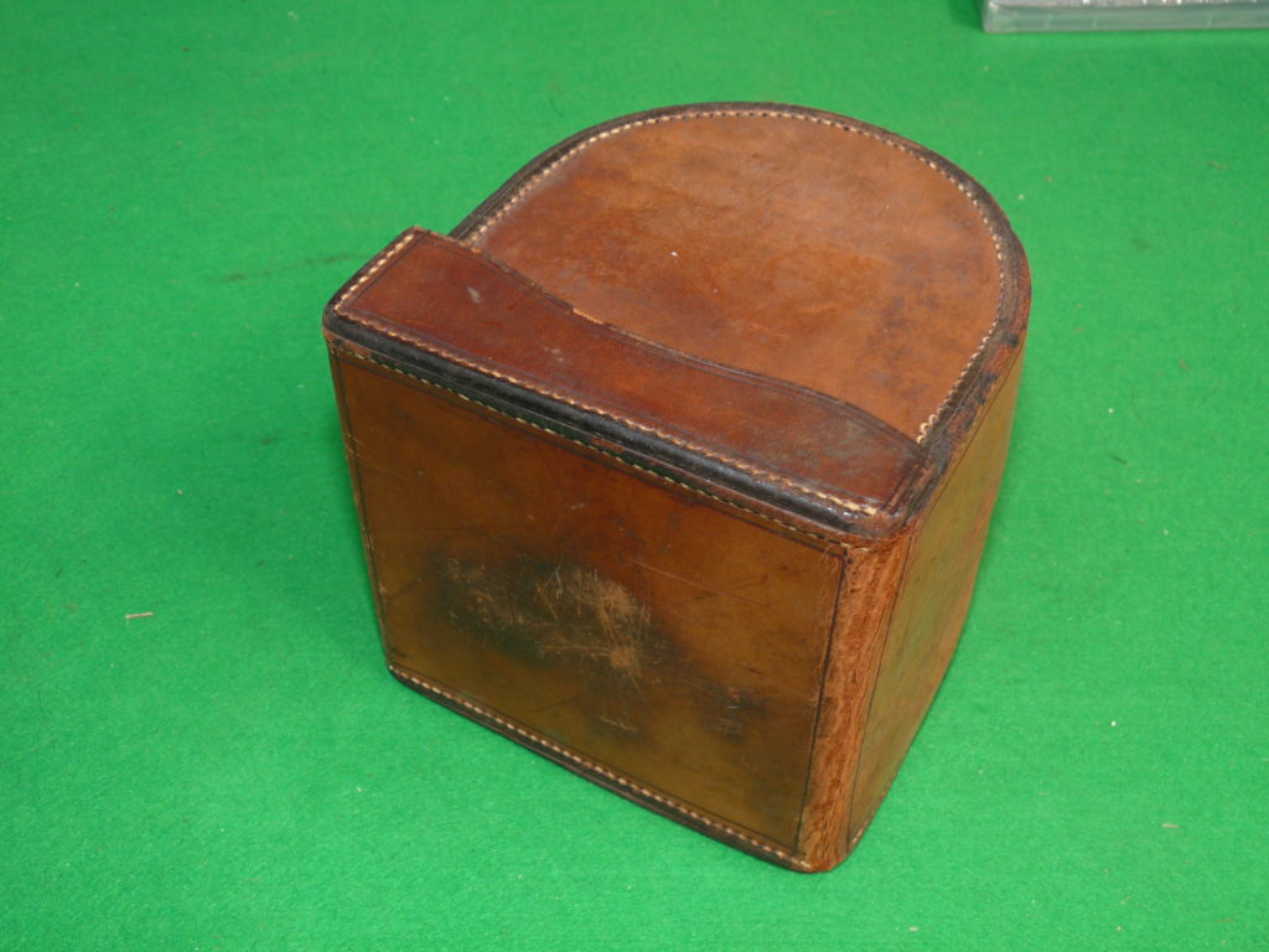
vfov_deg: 36.8
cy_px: 476
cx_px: 634
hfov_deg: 47.9
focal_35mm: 39
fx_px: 1430
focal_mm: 6.9
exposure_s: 1/30
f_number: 4
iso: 100
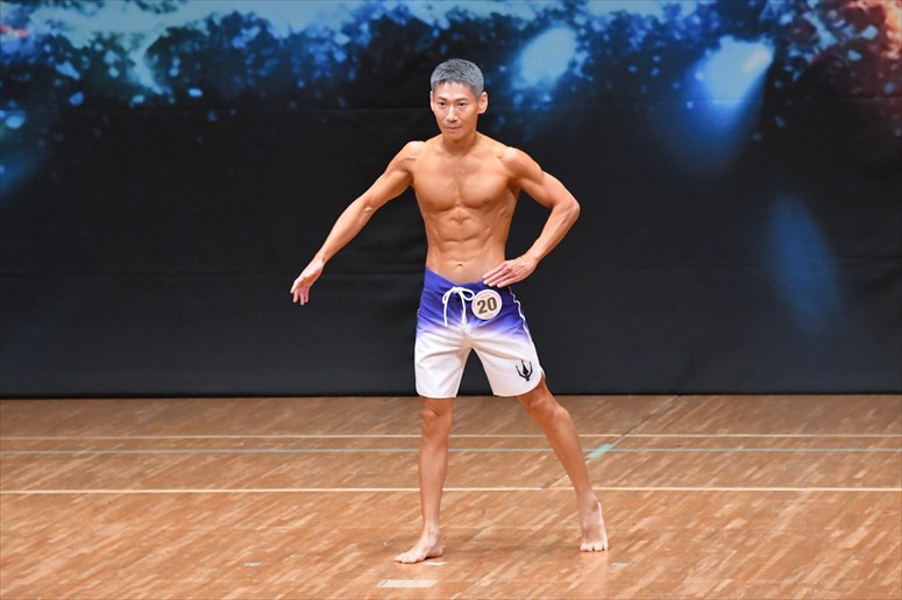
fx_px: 7137
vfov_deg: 4.8
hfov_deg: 7.2
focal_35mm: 285
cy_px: 300
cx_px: 451
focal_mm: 190
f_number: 5.6
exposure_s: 1/400
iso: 8000
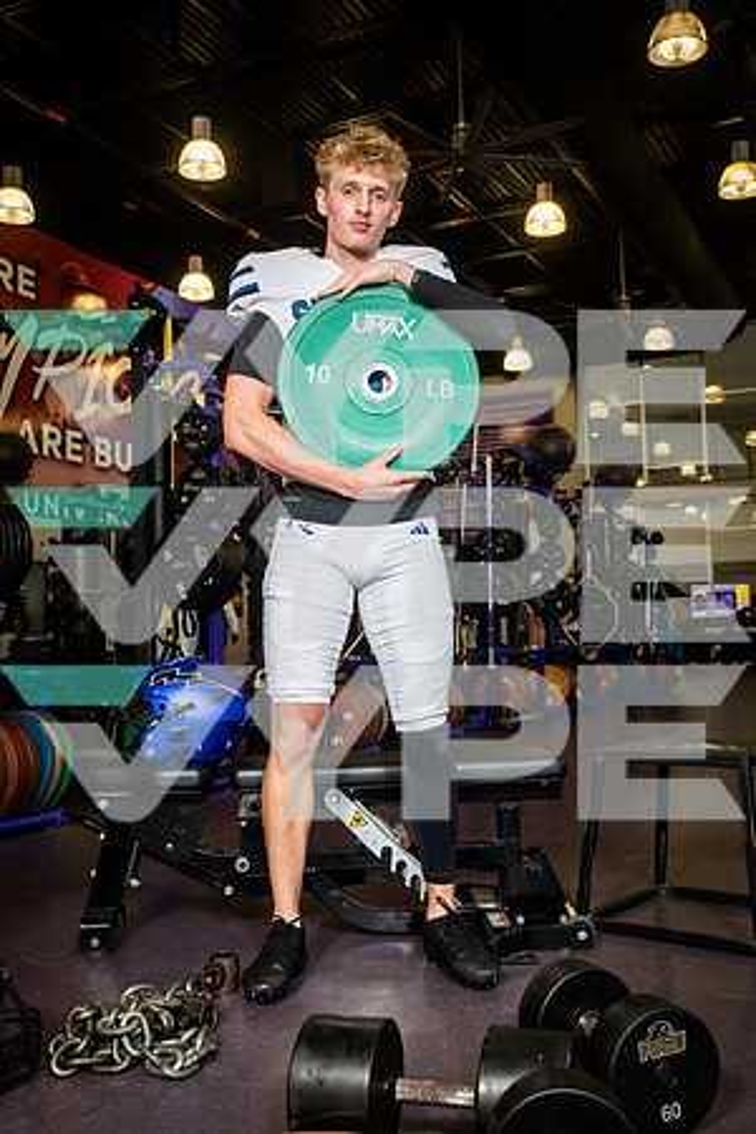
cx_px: 378
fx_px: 1134
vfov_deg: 53.1
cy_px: 567
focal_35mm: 36
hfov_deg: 36.9
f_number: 5.6
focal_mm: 36
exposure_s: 1/250
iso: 500
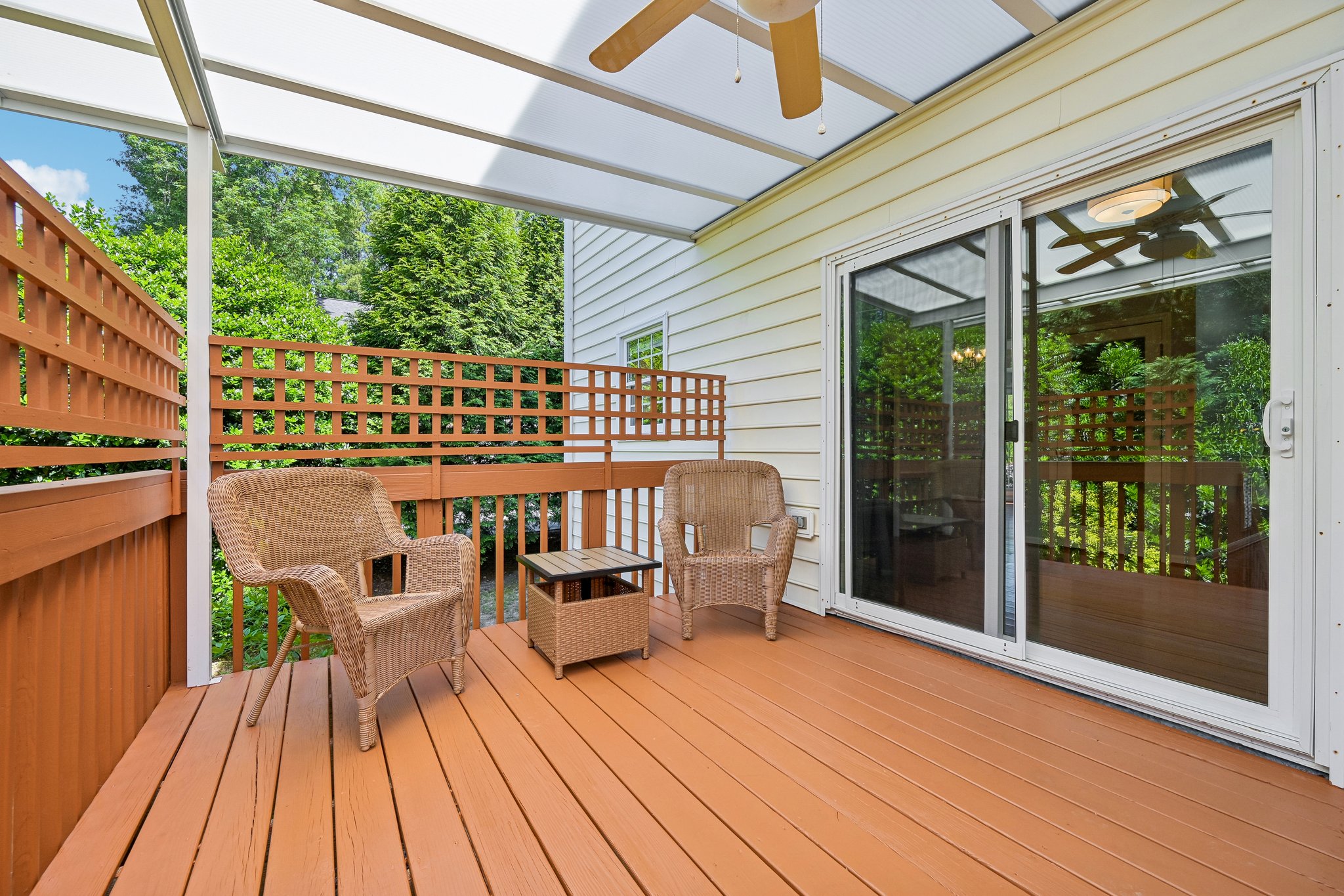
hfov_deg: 104.3
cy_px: 448
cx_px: 672
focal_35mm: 14
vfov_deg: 81.2
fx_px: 523
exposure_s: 1/80
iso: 100
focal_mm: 14
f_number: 8
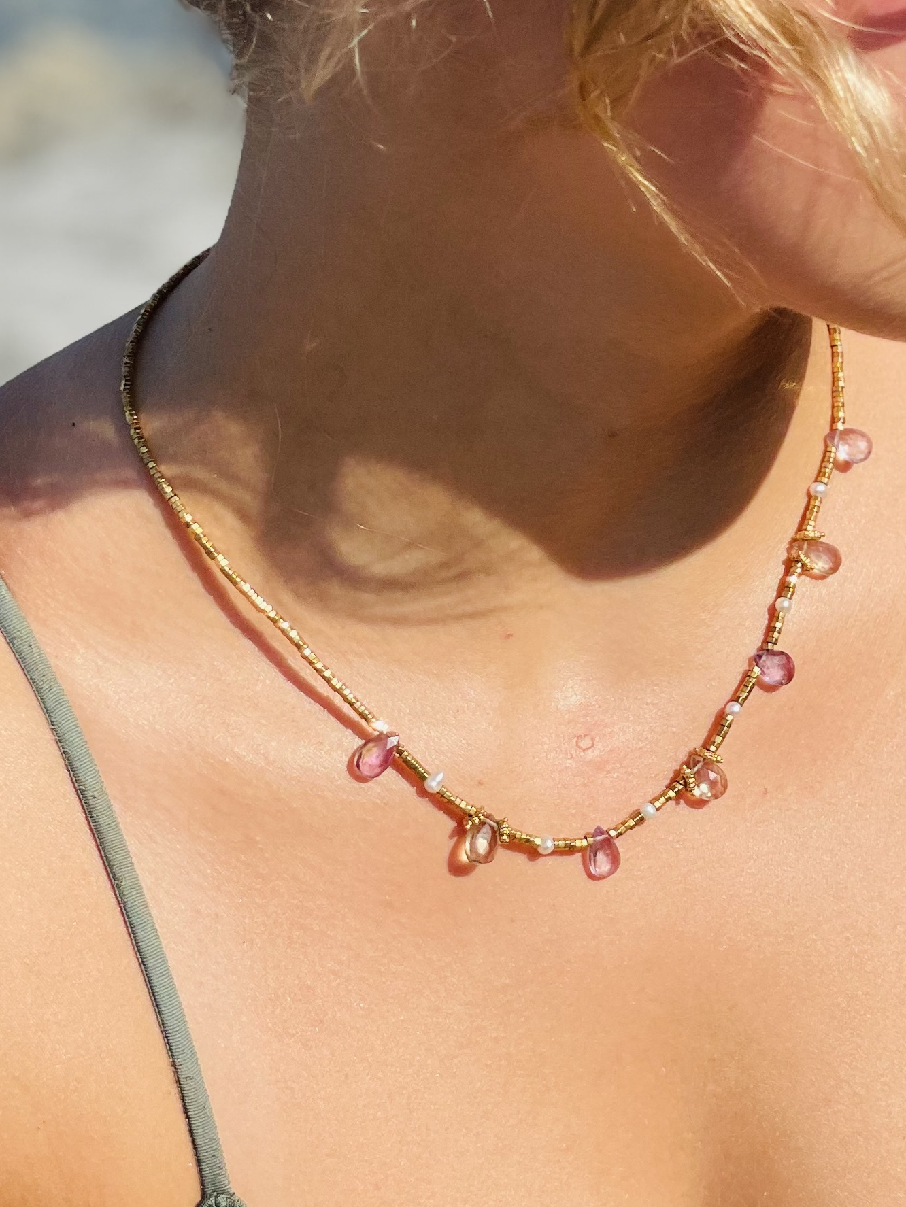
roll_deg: +4.6
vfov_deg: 25.2
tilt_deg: -15.7
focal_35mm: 77
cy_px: 376
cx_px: 624
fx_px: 2686
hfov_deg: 19.1
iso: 32
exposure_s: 1/3195
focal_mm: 6
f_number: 2
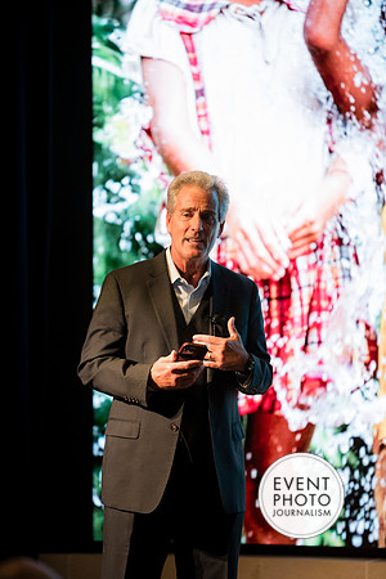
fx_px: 3216
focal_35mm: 200
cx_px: 193
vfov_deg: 10.3
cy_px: 290
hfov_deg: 6.9
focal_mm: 200
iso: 1400
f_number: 2.8
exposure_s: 1/125
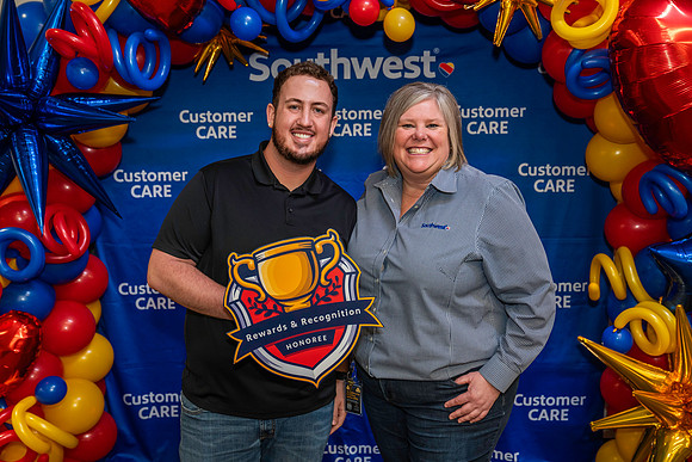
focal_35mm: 38
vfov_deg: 35.2
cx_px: 342
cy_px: 231
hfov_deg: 50.9
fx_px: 728
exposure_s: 1/160
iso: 1250
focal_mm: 37
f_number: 4
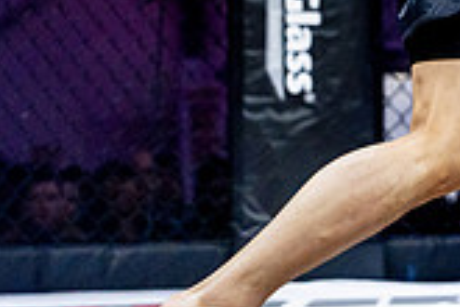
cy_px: -223
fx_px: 3360
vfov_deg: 5.2
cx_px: 636
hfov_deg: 7.7
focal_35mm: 263
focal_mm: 70
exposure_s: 1/1250
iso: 3200
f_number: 2.8
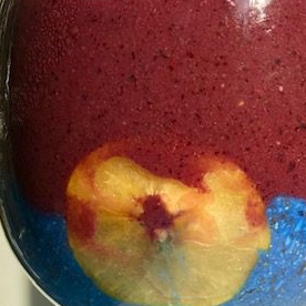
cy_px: 205
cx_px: 246
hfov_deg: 14.8
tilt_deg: -11.8
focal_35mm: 117
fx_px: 1170
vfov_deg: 14.9
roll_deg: +1.1
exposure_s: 1/236
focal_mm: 6.6
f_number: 2.8
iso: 20
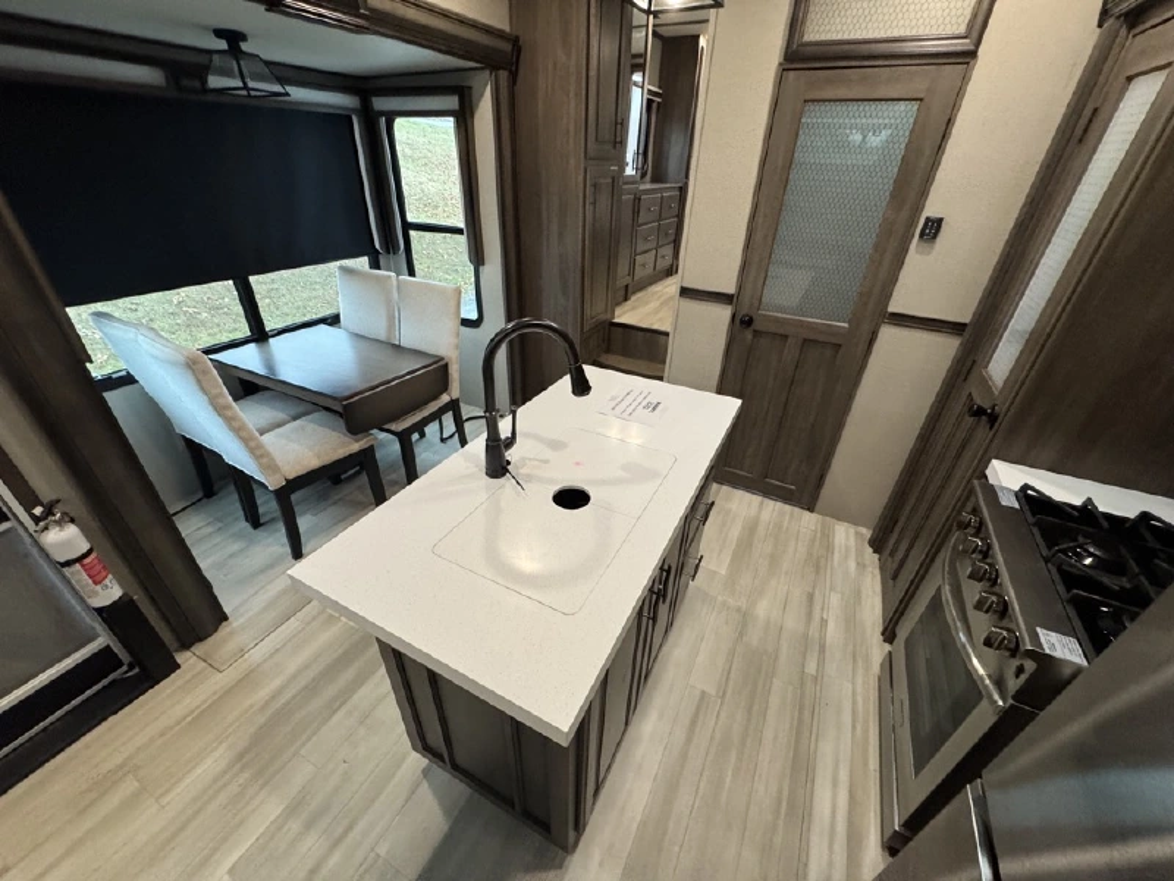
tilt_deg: -30.8
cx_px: 587
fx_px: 475
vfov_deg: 85.7
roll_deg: -2.3
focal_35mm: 14
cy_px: 440
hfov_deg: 102.1
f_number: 2.2
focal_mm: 2.22
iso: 320
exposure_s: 1/72
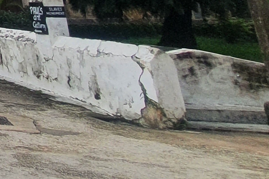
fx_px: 493
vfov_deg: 17.1
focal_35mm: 66
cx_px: -373
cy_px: -137
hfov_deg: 15.4
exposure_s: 1/568
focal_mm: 1.8
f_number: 2.2
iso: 50
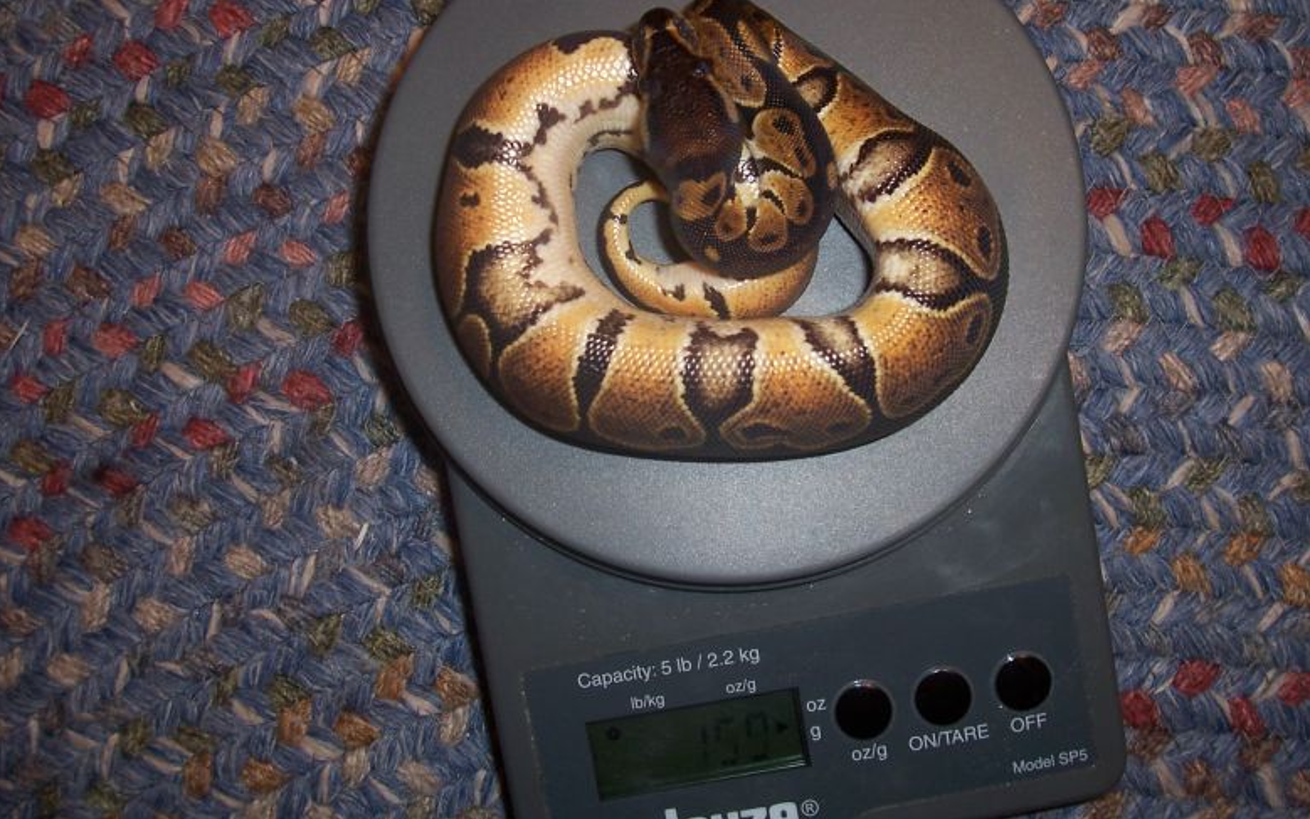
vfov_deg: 34.3
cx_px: 666
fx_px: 1321
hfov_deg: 52.7
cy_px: 316
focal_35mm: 37
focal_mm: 5.6
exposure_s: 1/60
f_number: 2.7
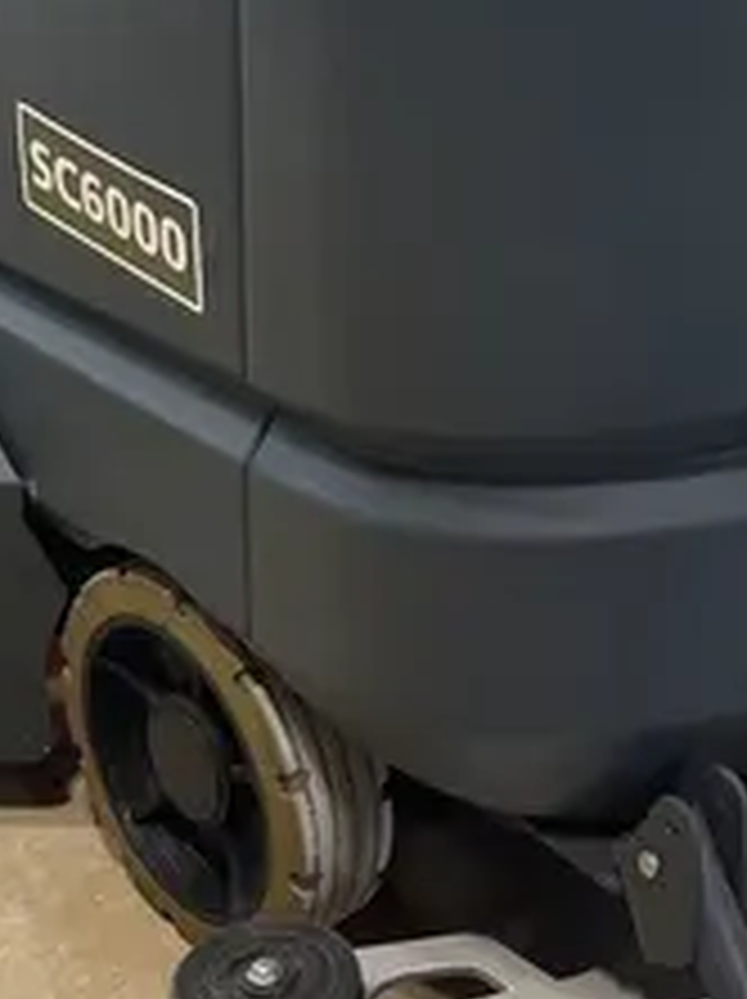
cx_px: 590
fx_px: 2479
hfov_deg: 17.0
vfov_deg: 21.5
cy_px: -124
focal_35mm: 86
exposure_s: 1/60
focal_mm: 5.1
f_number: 1.6
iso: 125
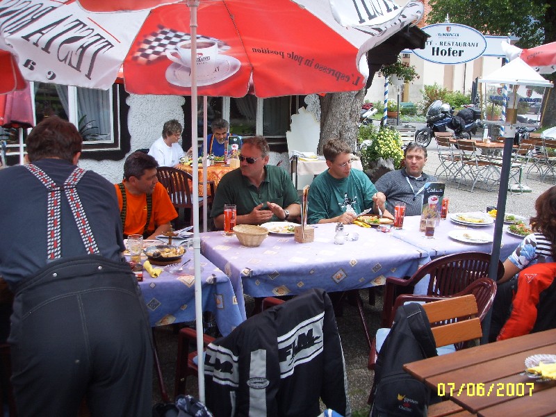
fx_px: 626
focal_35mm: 39
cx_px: 278
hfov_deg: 47.9
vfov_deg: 36.8
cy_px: 208
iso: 50
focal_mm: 6.6
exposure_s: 1/180
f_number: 3.5
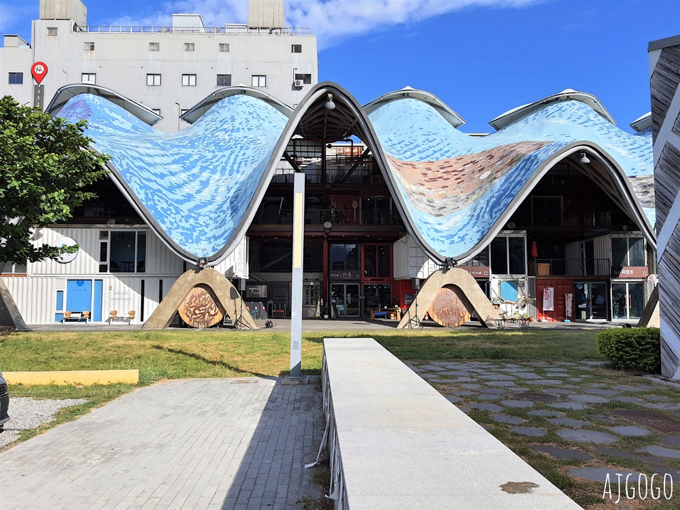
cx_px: 340
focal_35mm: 26
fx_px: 511
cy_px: 255
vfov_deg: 53.1
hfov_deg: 67.3
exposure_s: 1/2816
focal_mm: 4.32
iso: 50
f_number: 1.7
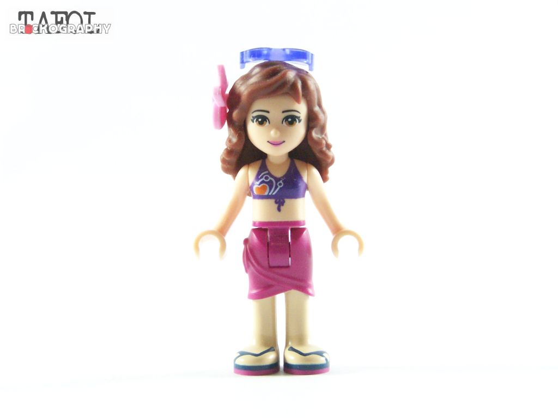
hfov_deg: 20.9
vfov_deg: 15.7
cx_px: 279
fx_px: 1515
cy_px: 209
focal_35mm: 94
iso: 400
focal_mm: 15.6
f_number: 4
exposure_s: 1/60
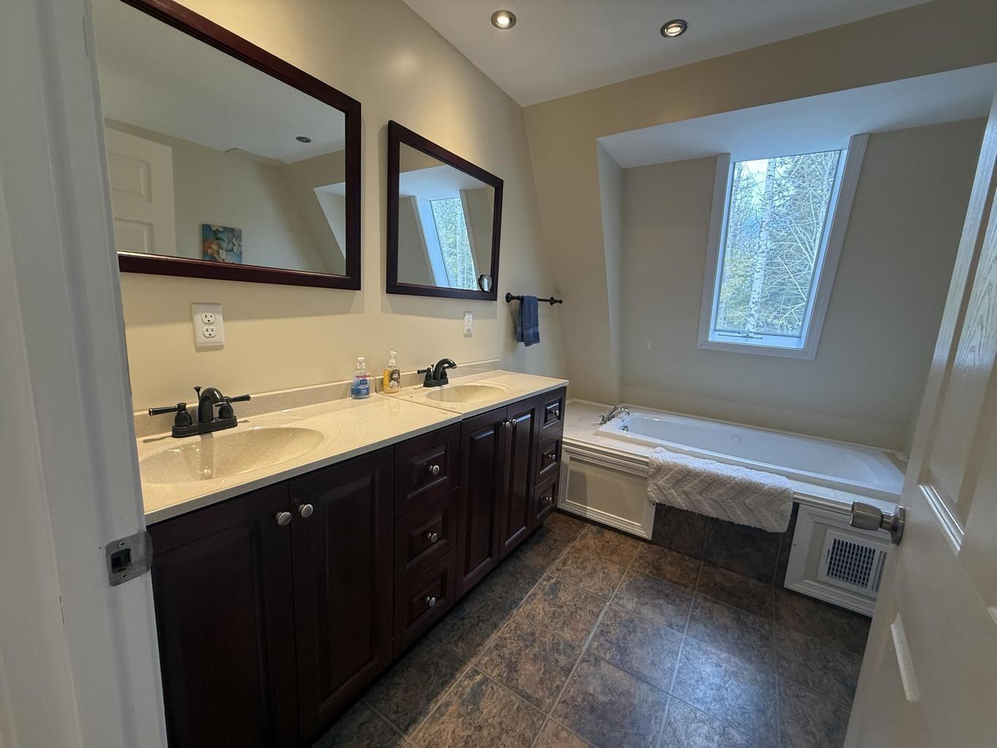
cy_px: 374
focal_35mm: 14
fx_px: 403
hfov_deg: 102.1
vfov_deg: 85.7
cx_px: 498
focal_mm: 2.22
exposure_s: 1/120
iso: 200
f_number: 2.2
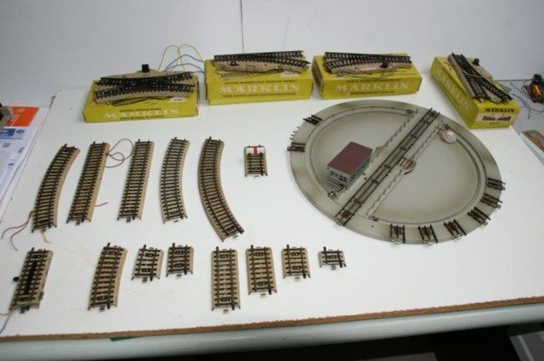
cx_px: 272
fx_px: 453
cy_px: 180
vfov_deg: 43.5
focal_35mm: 30
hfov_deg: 62.0
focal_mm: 20
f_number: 5.6
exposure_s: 1/80
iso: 400
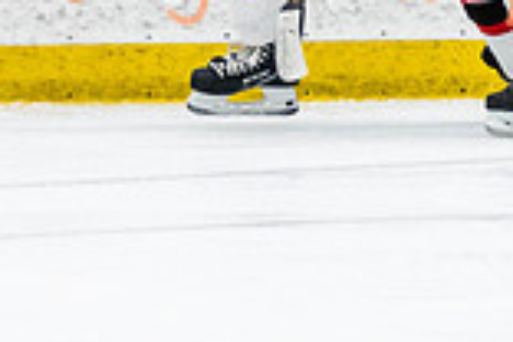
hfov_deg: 2.0
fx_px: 14833
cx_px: 318
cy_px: -166
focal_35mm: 1041
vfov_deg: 1.3
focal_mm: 200
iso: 2800
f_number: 2.8
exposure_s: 1/640
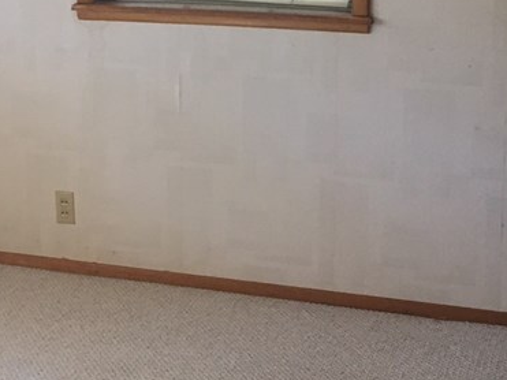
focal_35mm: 80
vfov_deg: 18.2
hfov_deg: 24.4
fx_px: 1171
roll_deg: -0.3
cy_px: 46
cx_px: 235
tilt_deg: -10.1
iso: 80
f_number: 2.2
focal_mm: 4.15
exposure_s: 1/30
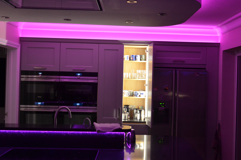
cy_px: 72
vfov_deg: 27.9
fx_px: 321
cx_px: 143
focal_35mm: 48
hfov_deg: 41.0
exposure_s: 1/25
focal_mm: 22
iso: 1600
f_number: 3.8
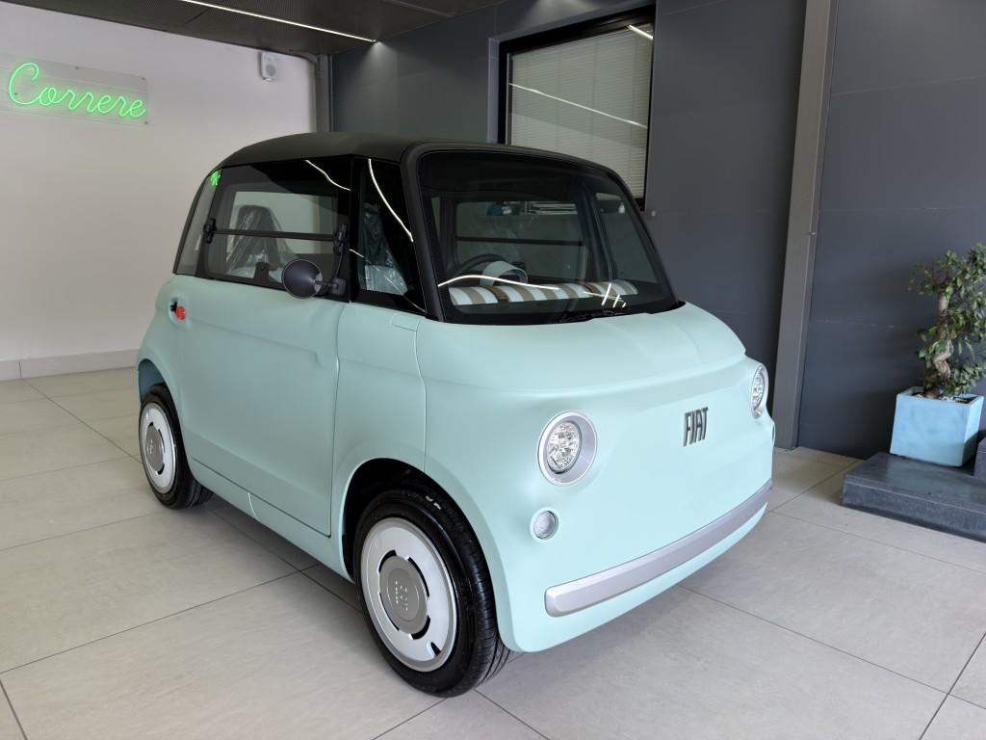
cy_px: 370
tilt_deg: -10.5
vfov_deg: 56.8
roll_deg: -0.1
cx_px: 493
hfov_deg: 71.6
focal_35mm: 24
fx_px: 684
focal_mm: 6.76
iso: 64
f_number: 1.78
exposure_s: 1/100
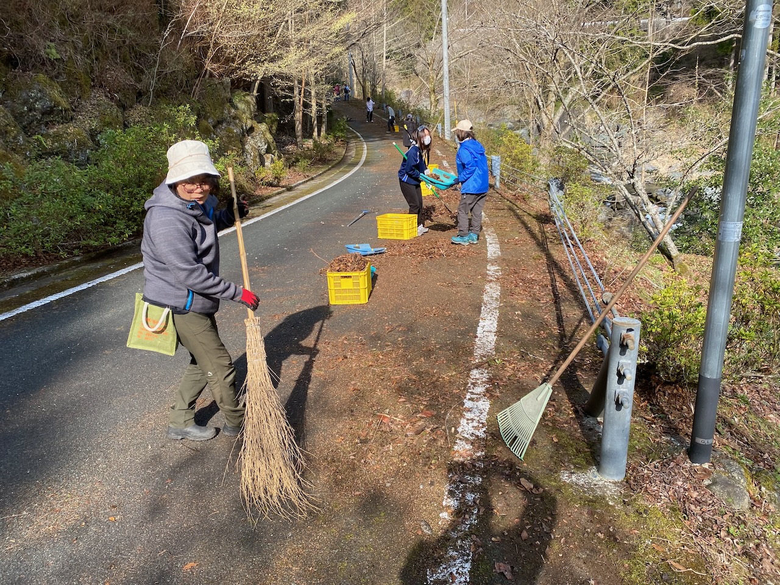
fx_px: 586
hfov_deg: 67.3
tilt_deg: -20.0
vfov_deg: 53.1
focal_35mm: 26
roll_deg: +1.7
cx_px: 390
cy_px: 292
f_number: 1.8
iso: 32
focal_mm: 4.25
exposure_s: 1/890
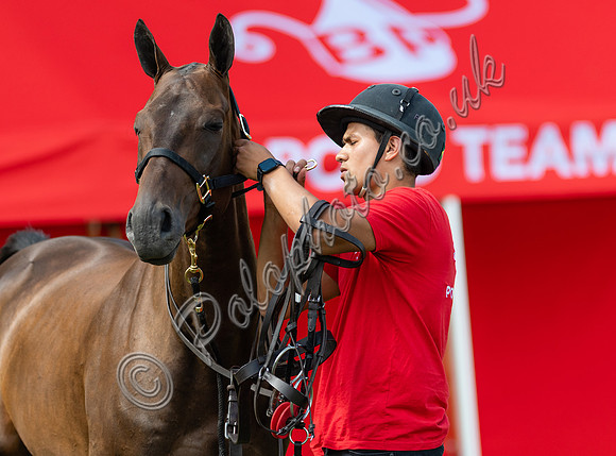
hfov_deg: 3.9
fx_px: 9074
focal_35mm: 512
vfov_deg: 2.9
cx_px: 363
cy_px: 214
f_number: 2.8
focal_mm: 300
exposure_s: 1/1600
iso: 250
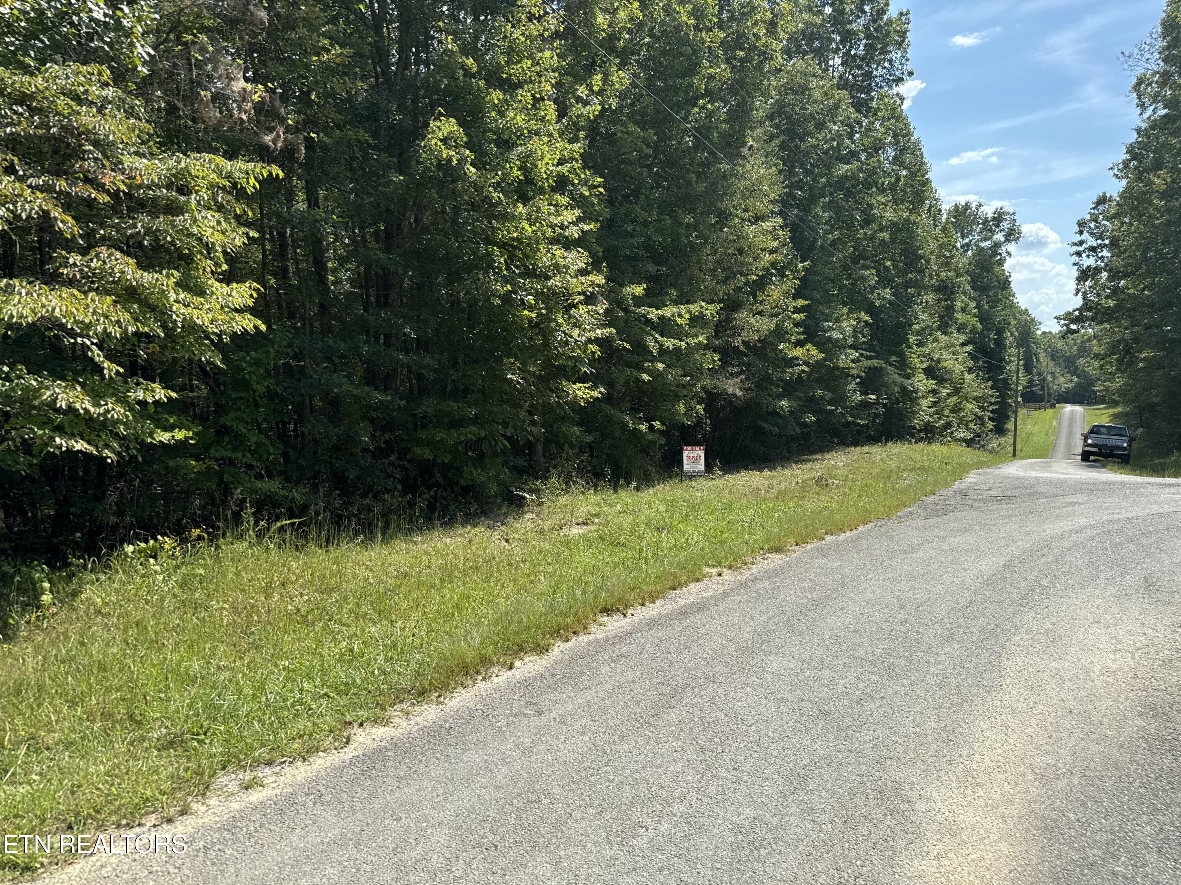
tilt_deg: -5.8
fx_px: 819
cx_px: 590
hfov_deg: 71.6
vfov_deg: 56.8
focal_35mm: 24
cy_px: 442
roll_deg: -0.4
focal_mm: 6.76
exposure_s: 1/2801
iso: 80
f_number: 1.78
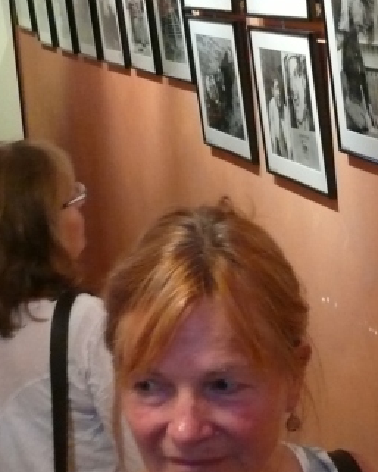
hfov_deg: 14.1
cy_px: 259
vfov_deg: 17.6
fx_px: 1524
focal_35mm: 109
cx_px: 285
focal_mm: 7.4
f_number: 2.8
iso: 400
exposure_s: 1/20
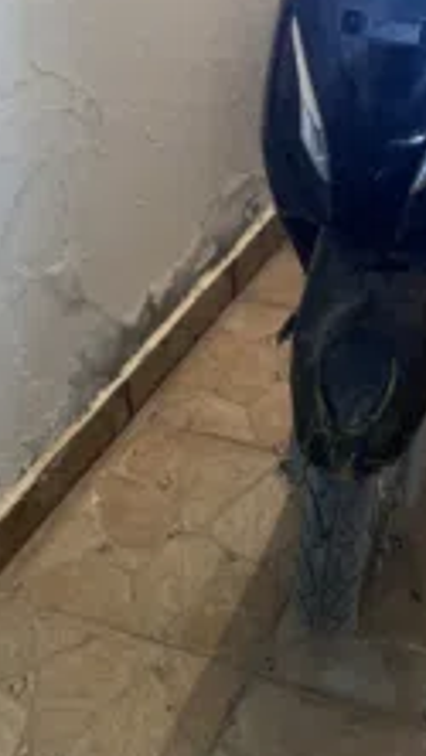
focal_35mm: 51
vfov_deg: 40.2
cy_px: 276
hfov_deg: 22.8
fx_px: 1023
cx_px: 402
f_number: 1.8
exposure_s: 1/6
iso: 100
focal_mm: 4.25
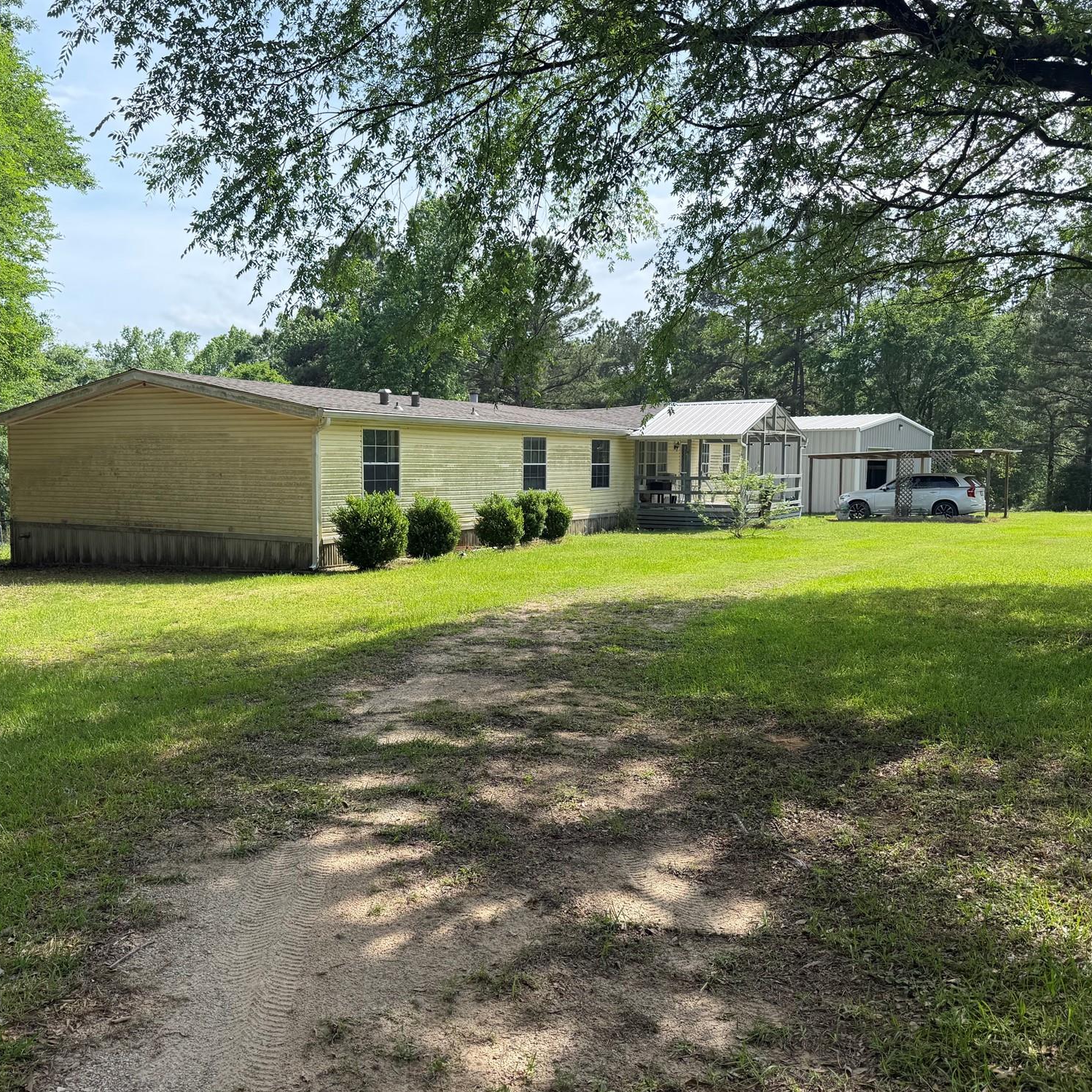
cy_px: 548
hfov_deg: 55.5
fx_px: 1035
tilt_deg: -5.8
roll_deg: +0.4
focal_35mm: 29
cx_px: 491
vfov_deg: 55.6
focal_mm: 6.76
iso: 100
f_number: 1.78
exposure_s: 1/2801
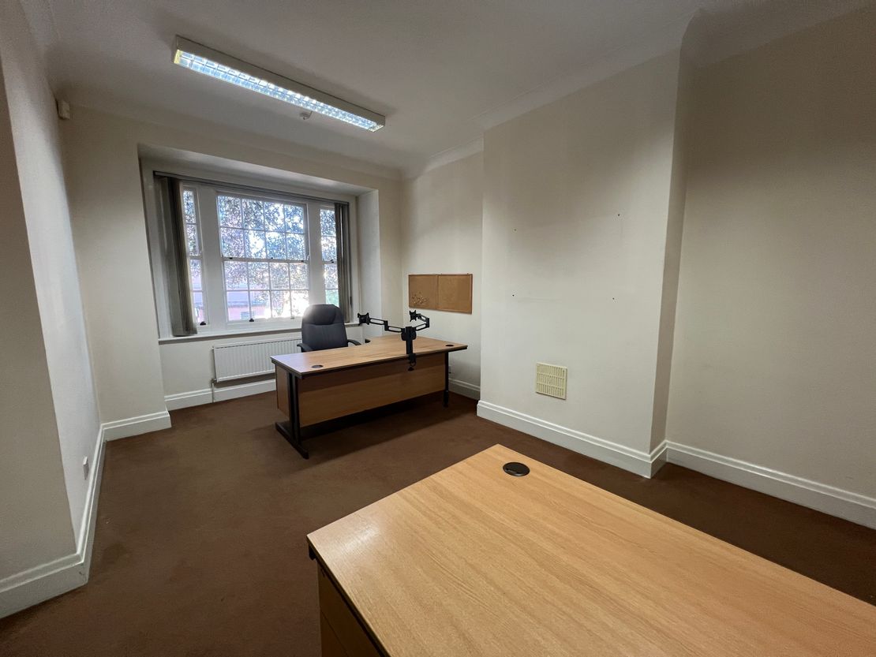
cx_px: 438
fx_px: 329
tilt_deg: -6.6
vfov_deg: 89.9
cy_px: 328
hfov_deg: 106.2
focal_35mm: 13
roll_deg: +1.4
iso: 200
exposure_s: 1/50
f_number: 1.8
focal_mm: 1.57
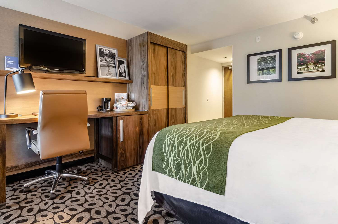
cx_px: 169
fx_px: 155
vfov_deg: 71.8
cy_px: 112
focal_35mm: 16
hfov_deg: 95.1
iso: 400
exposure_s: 1/10
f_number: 13
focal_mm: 11
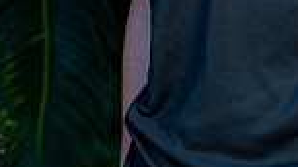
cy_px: -237
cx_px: 274
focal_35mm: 261
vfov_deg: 4.5
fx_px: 2062
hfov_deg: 8.2
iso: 200
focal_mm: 85
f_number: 4
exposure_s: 1/200
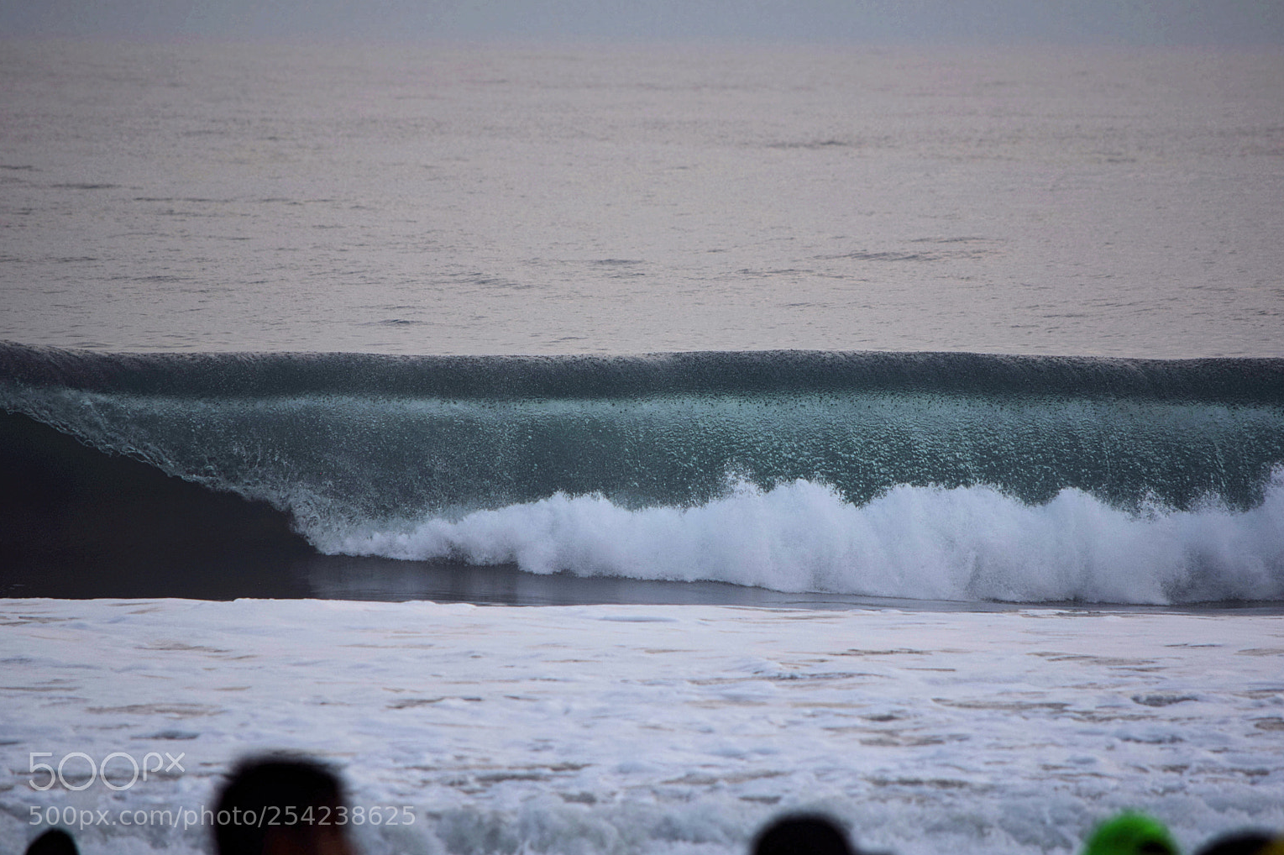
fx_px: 16791
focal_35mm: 471
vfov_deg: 2.9
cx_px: 648
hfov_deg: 4.4
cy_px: 434
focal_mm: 300
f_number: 5.6
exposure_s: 1/1250
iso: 160
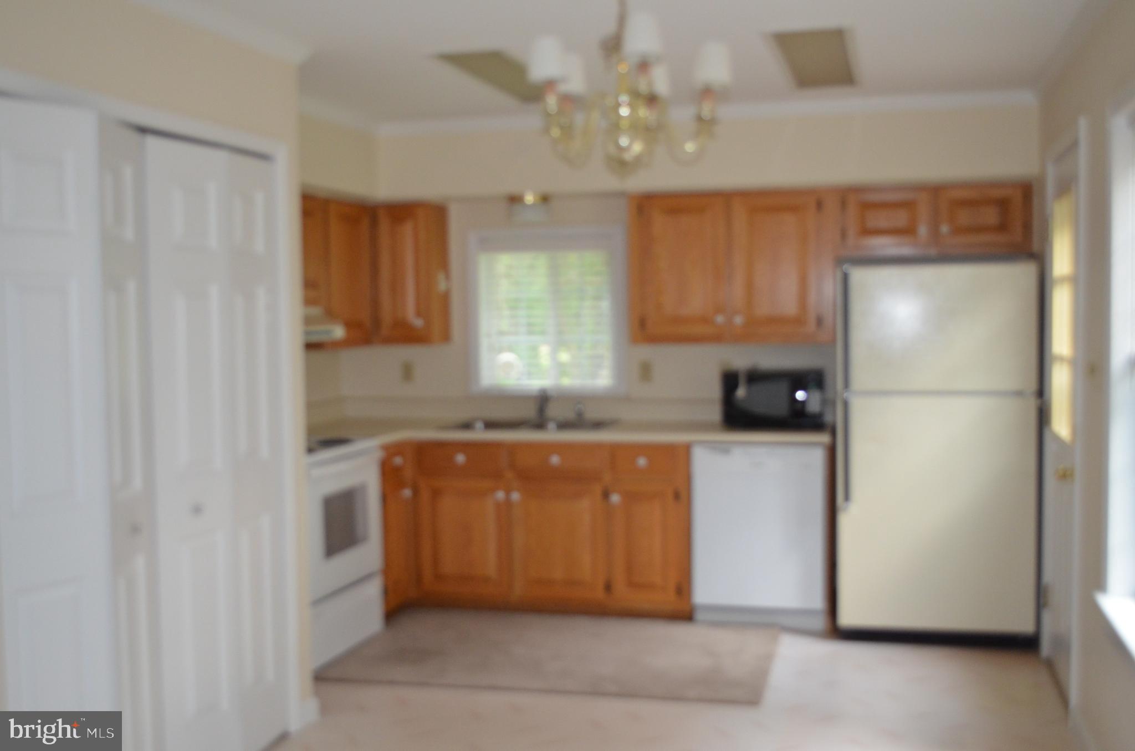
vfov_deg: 34.1
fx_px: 1227
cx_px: 568
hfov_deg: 49.6
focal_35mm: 39
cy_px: 376
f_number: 4.2
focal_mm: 26
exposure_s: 1/60
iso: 1250
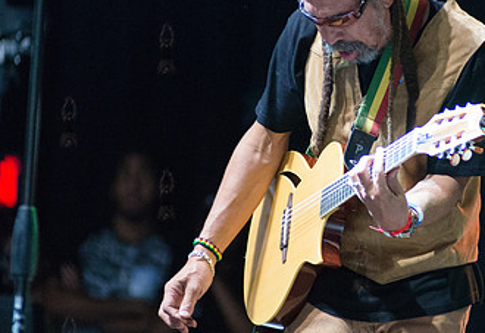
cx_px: 388
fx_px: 5292
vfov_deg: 3.6
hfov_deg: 5.2
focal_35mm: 389
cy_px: 127
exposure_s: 1/320
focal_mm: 200
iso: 4000
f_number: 2.8
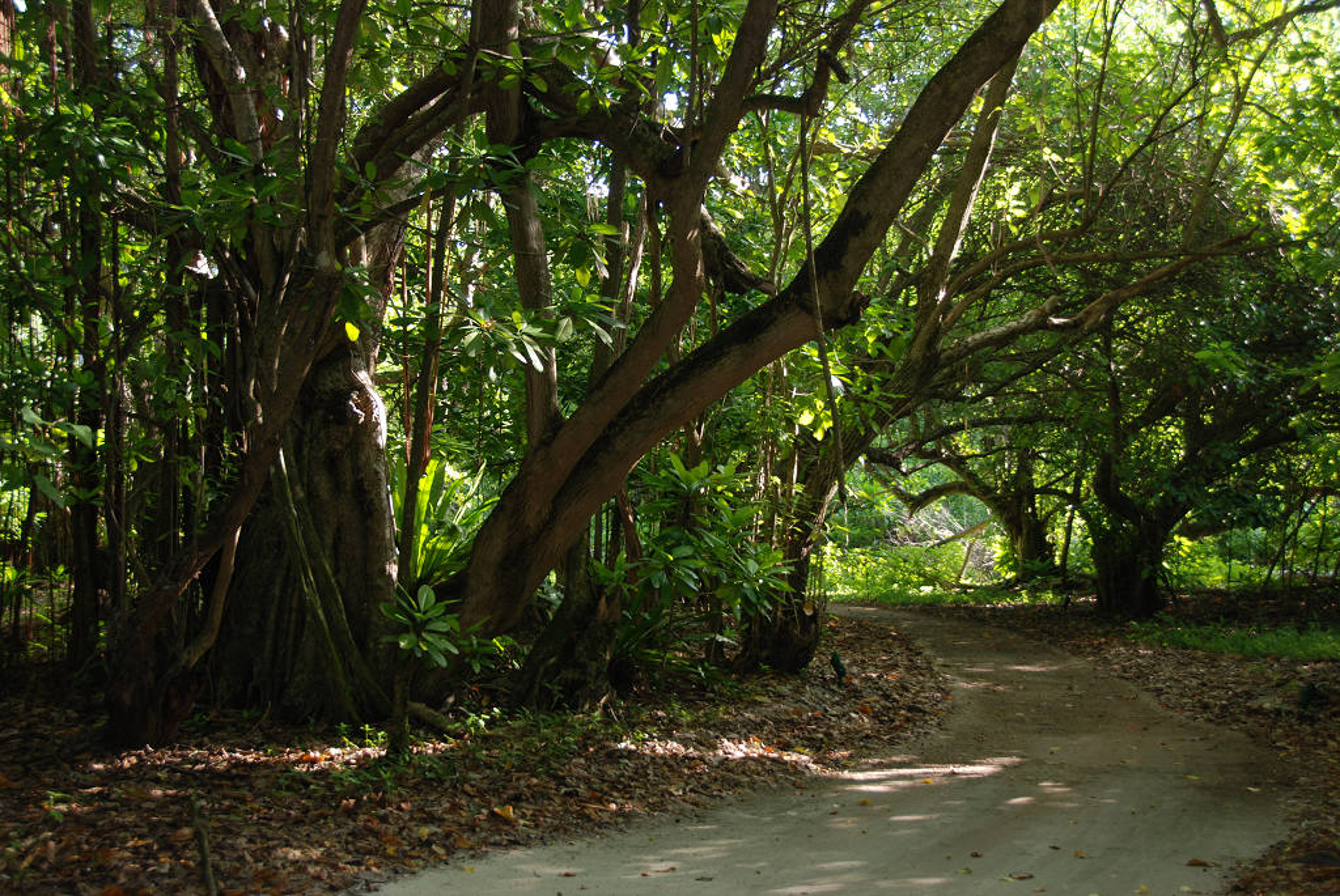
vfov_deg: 26.5
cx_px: 670
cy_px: 448
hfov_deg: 38.8
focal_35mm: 51
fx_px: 1900
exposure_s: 1/60
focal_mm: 34
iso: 200
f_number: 4.2
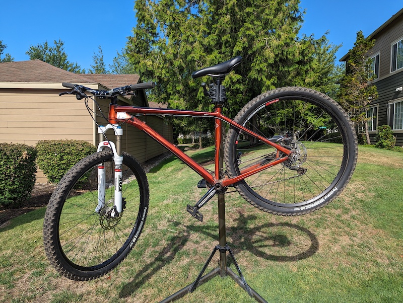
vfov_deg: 56.9
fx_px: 280
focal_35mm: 24
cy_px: 152
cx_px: 202
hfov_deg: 71.5
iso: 40
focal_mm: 6.81
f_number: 1.85
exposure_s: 1/1300
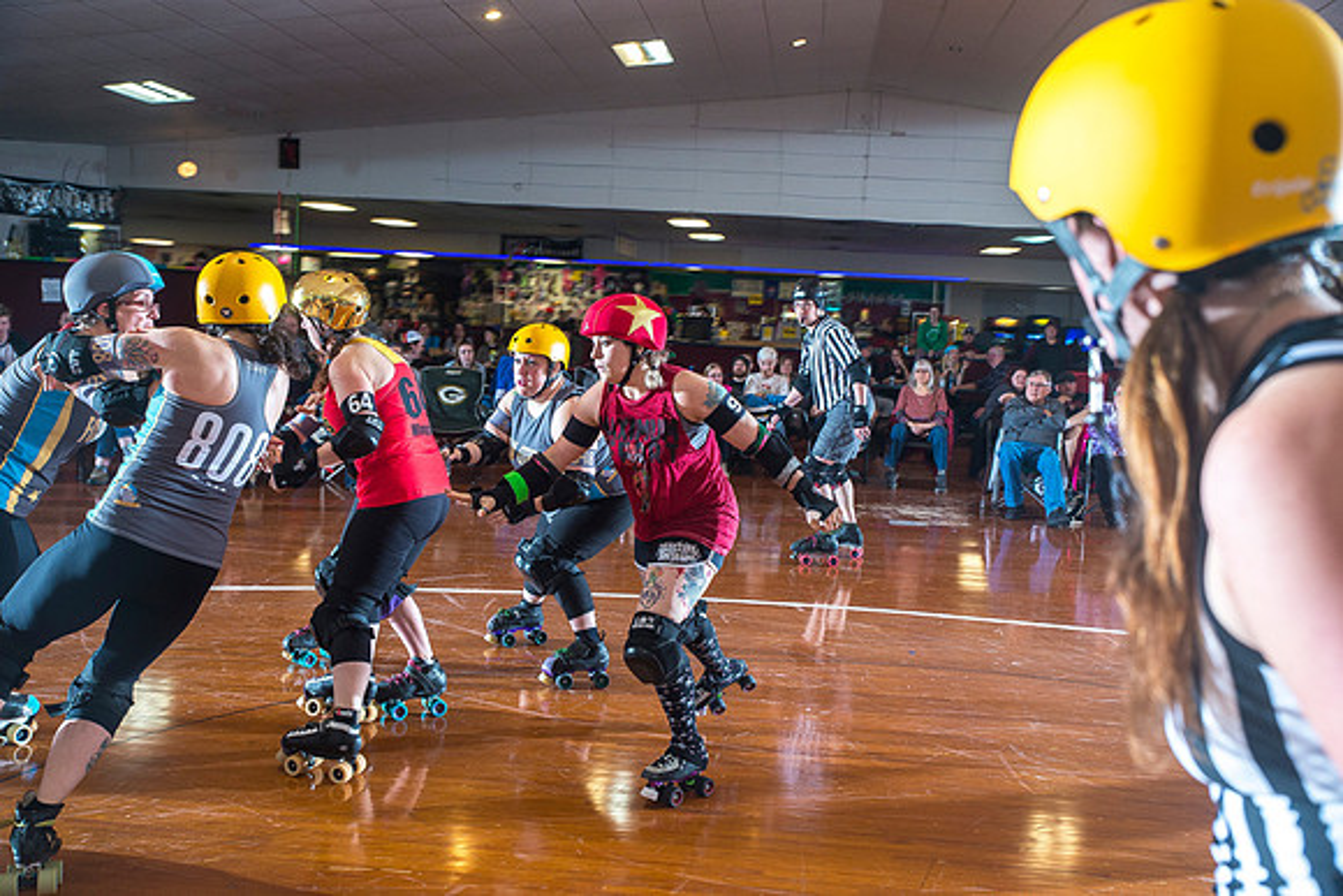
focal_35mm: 36
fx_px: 1343
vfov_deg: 36.9
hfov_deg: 53.1
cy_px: 448
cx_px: 672
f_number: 5.6
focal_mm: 36
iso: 800
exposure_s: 1/160
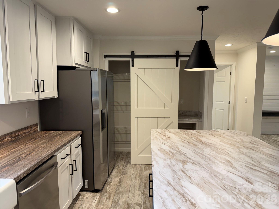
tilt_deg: -5.7
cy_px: 104
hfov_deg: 71.6
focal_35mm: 24
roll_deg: +0.2
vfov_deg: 56.8
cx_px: 140
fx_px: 193
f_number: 1.78
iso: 160
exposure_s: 1/120
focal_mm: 6.76
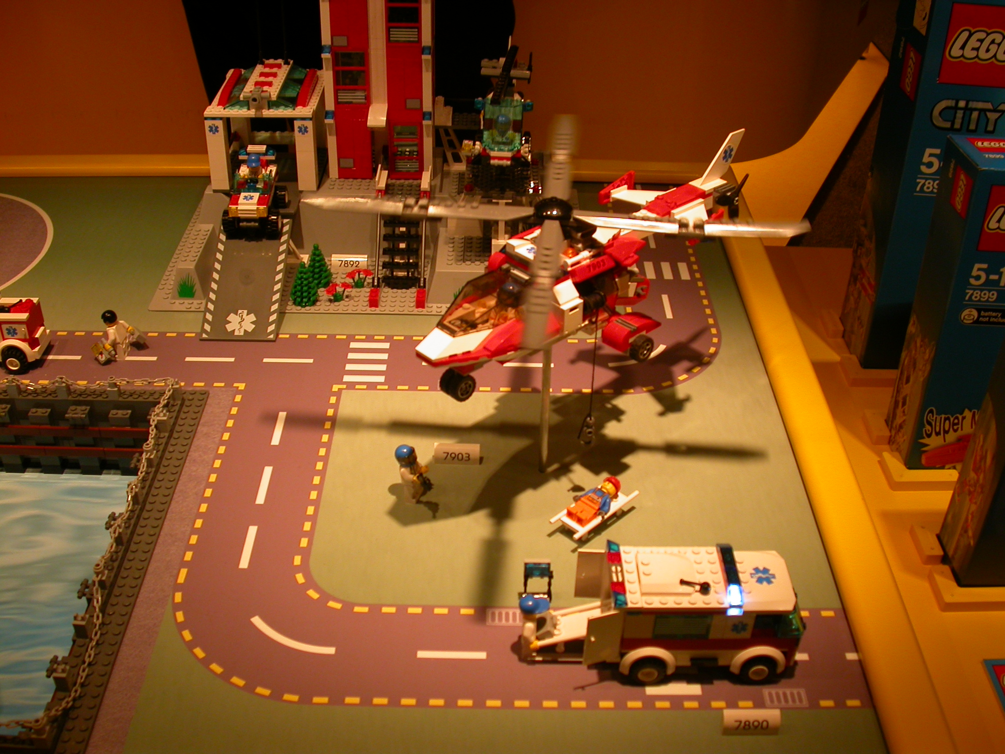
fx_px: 1103
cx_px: 502
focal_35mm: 38
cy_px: 377
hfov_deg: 49.0
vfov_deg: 37.7
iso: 100
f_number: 3
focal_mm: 7.85
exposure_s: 1/43.8
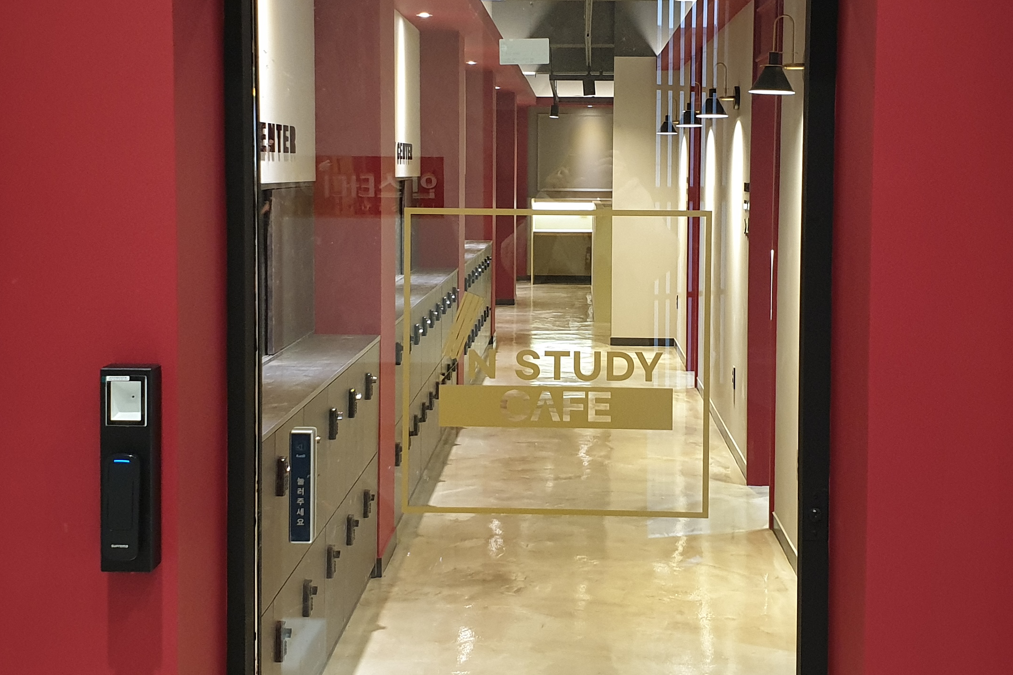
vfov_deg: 26.4
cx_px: 560
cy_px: 279
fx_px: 1435
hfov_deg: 38.8
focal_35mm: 51
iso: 320
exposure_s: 1/60
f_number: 2.4
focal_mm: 4.3
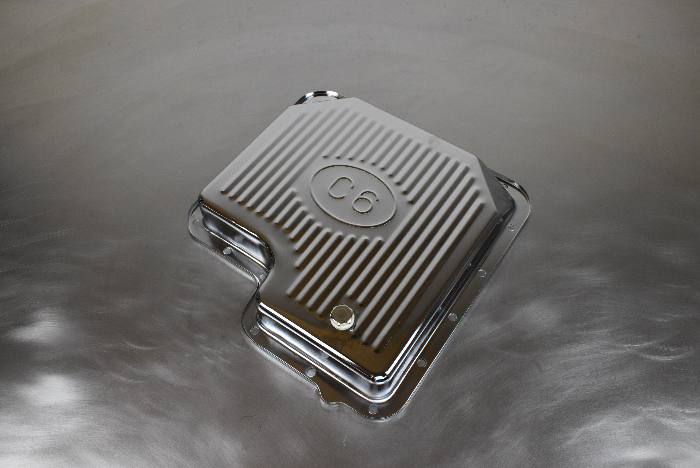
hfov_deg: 57.2
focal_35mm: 33
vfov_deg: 40.0
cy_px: 234
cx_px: 350
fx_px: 642
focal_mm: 22
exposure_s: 1/200
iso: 1250
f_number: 7.1
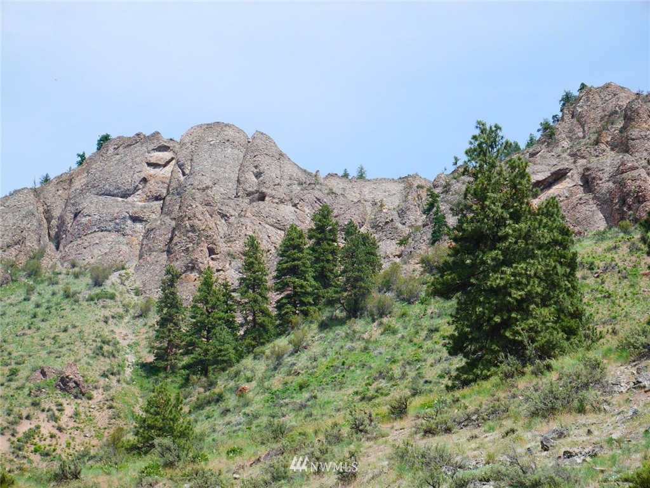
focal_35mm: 84
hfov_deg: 23.3
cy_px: 244
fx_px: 1577
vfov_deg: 17.6
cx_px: 325
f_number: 7.1
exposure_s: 1/200
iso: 200
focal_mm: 42
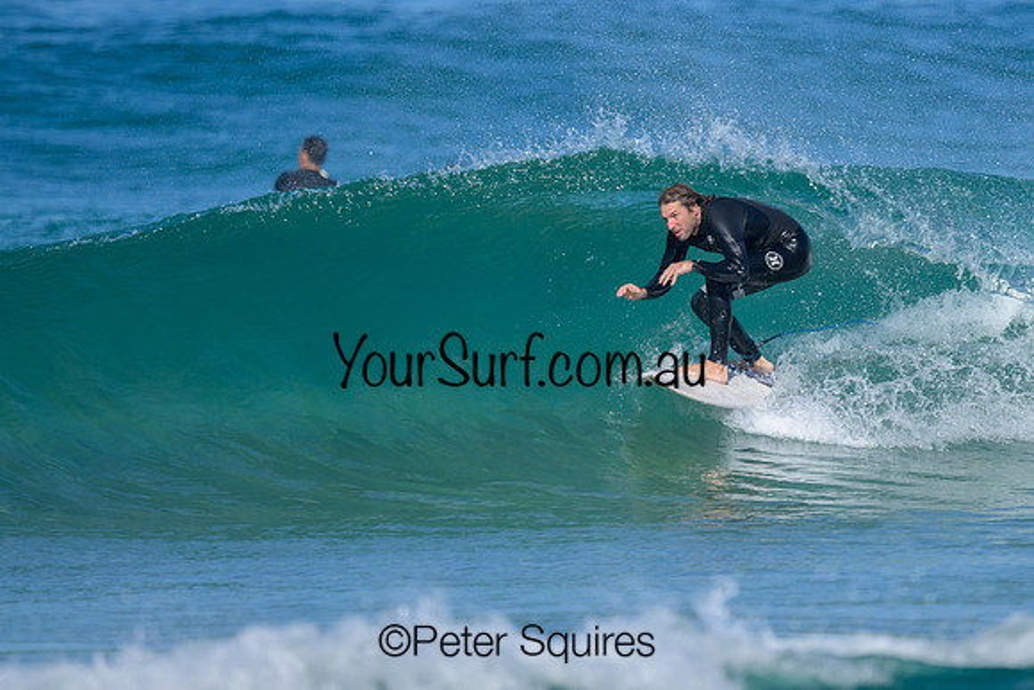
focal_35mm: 1101
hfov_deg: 1.9
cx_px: 670
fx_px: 31623
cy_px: 323
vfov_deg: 1.2
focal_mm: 800
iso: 220
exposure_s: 1/2000
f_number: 6.3
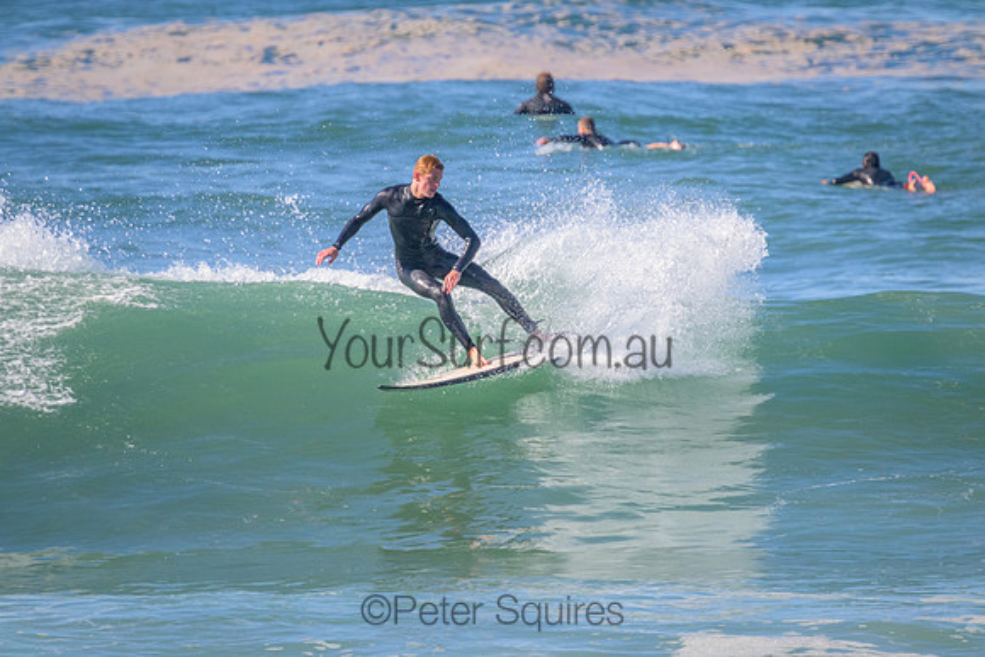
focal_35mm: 800
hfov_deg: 2.6
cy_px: 328
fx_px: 21893
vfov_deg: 1.7
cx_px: 492
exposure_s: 1/2000
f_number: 11
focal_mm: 800
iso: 2000
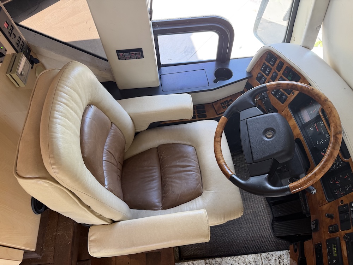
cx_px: 176
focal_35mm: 24
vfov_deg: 56.8
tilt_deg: -58.4
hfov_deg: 71.6
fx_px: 245
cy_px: 132
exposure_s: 1/121
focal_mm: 6.76
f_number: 1.78
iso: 100
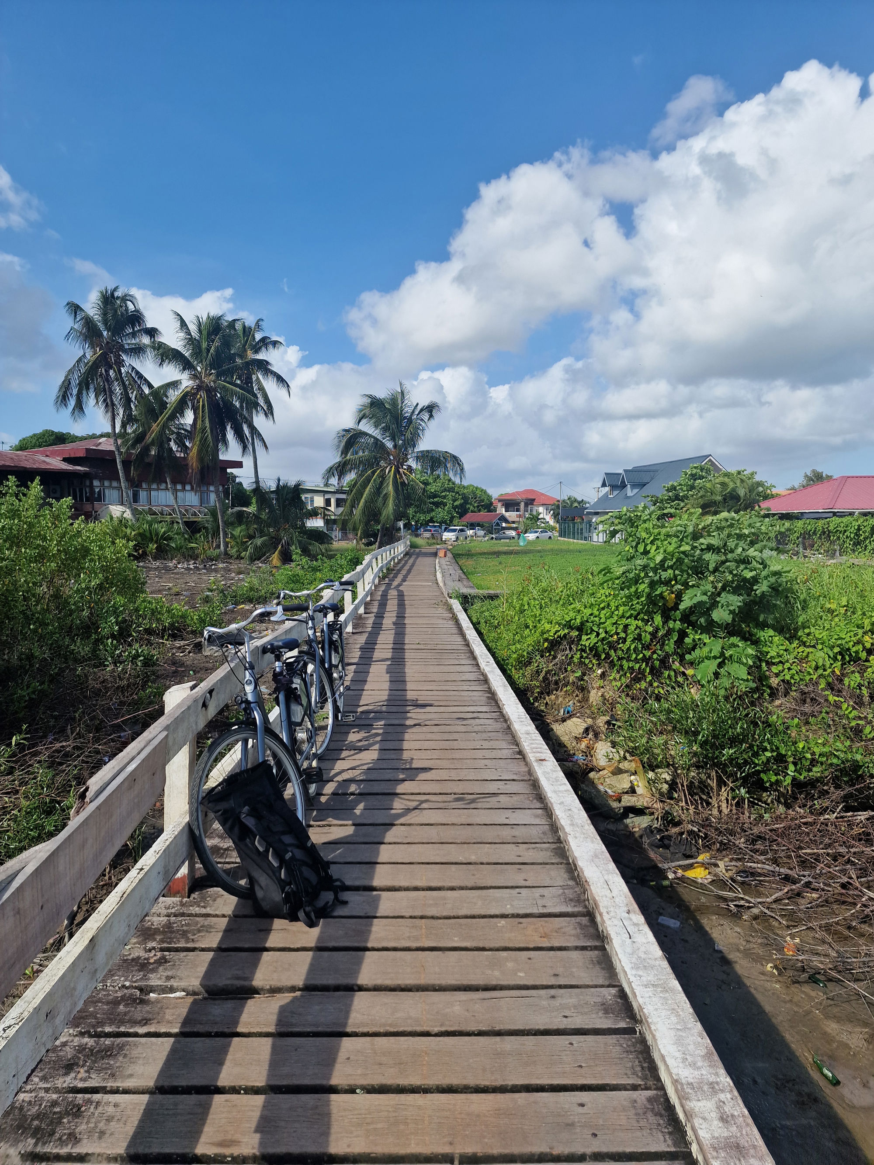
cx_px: 437
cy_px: 582
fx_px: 774
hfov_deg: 58.9
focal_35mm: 23
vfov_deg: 73.9
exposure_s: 1/1448
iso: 50
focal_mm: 6.4
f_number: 1.8
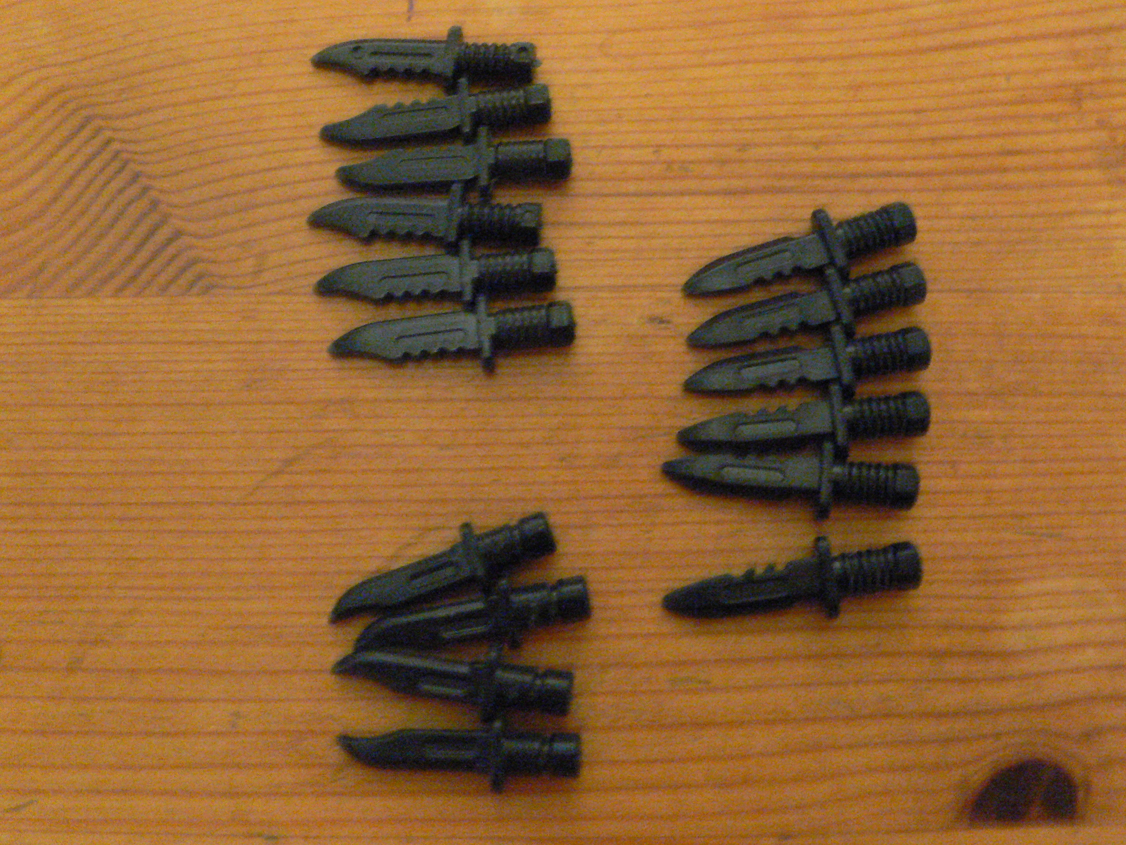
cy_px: 422
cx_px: 563
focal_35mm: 34
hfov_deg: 54.0
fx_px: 1106
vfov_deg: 41.8
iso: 400
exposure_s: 1/1.6
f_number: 2.8
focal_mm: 6.3
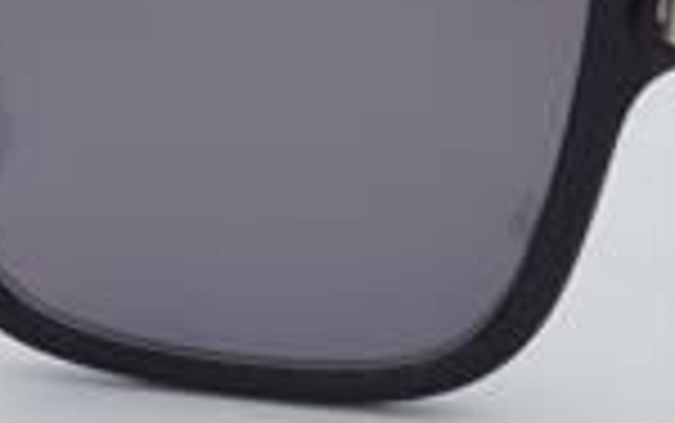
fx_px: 2621
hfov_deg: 14.1
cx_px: -212
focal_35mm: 142
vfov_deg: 9.2
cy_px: 63
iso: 100
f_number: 32
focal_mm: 35
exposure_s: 1/4
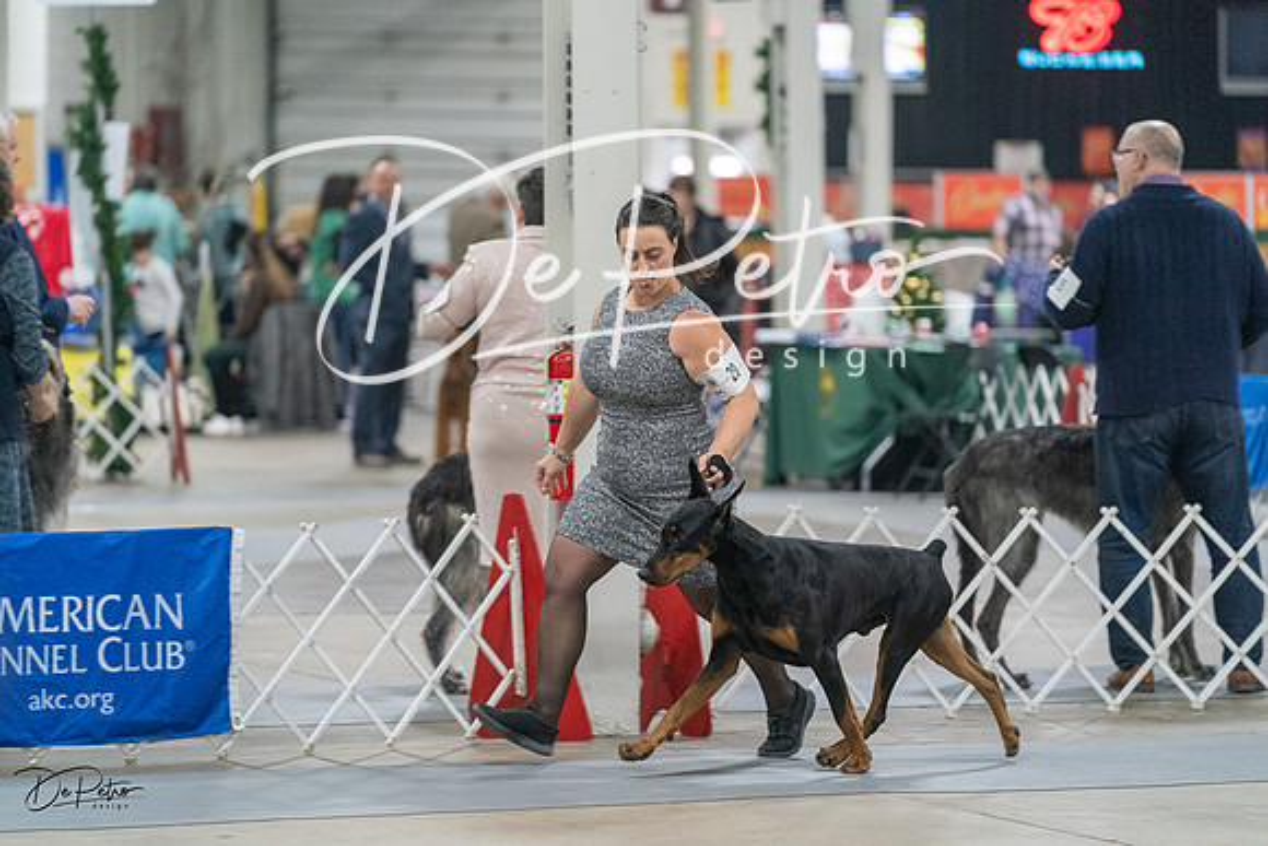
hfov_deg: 12.0
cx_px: 634
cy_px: 423
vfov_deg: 8.0
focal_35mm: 171
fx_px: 6024
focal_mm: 171
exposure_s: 1/320
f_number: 2.8
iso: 6400
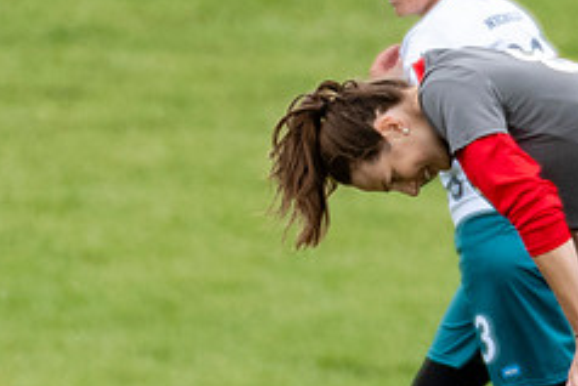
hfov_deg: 0.7
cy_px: 195
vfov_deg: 0.5
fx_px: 46780
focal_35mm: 2912
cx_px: 539
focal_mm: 400
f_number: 4
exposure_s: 1/1000
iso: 720
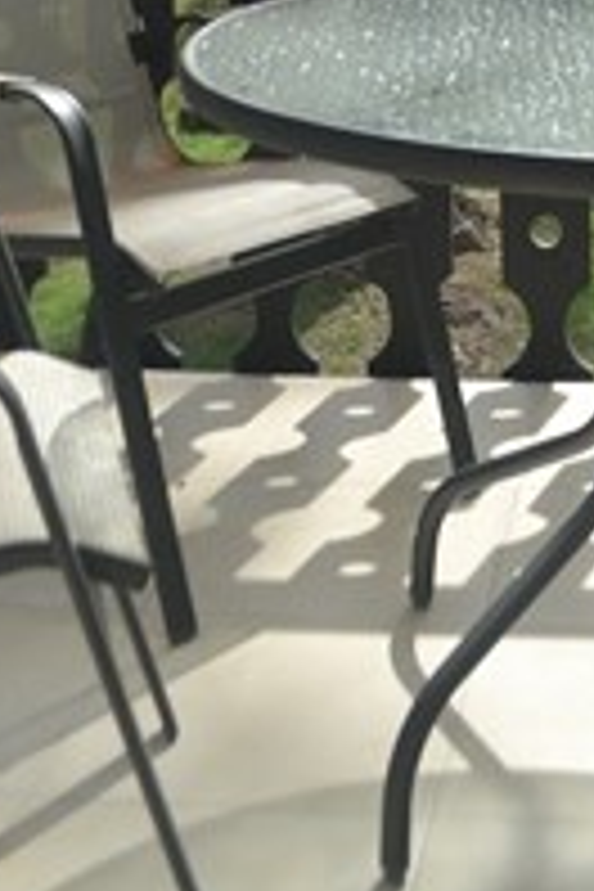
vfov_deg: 21.9
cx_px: 612
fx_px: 2029
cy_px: -310
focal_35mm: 82
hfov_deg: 16.3
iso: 100
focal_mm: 18
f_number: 5
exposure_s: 1/200
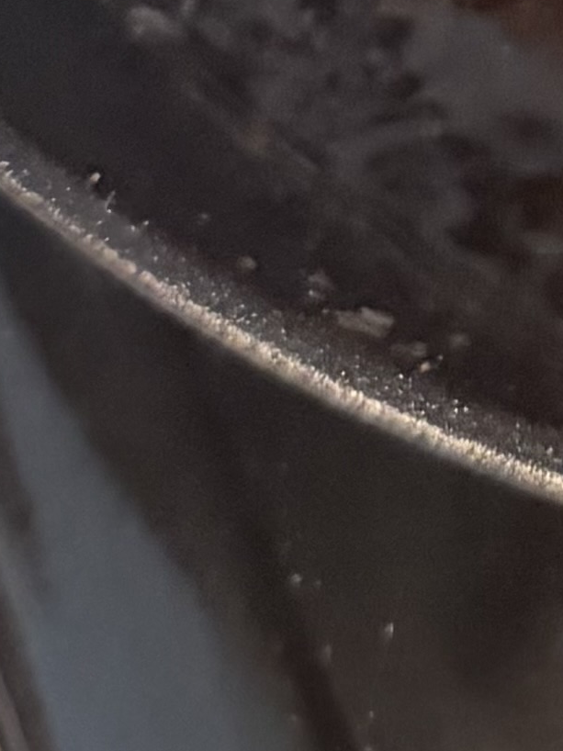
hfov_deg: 11.9
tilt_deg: -52.7
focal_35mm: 114
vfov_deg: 13.8
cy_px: -890
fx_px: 2473
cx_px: 1046
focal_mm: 6.76
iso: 800
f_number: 1.78
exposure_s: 1/59
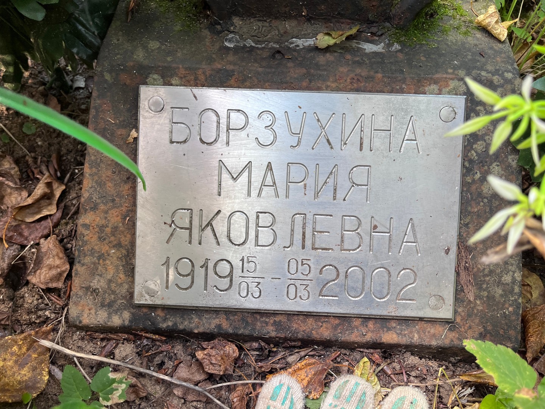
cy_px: 204
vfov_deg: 53.1
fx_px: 409
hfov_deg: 67.3
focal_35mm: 26
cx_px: 272
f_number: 1.6
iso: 64
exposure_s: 1/121
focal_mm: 5.1
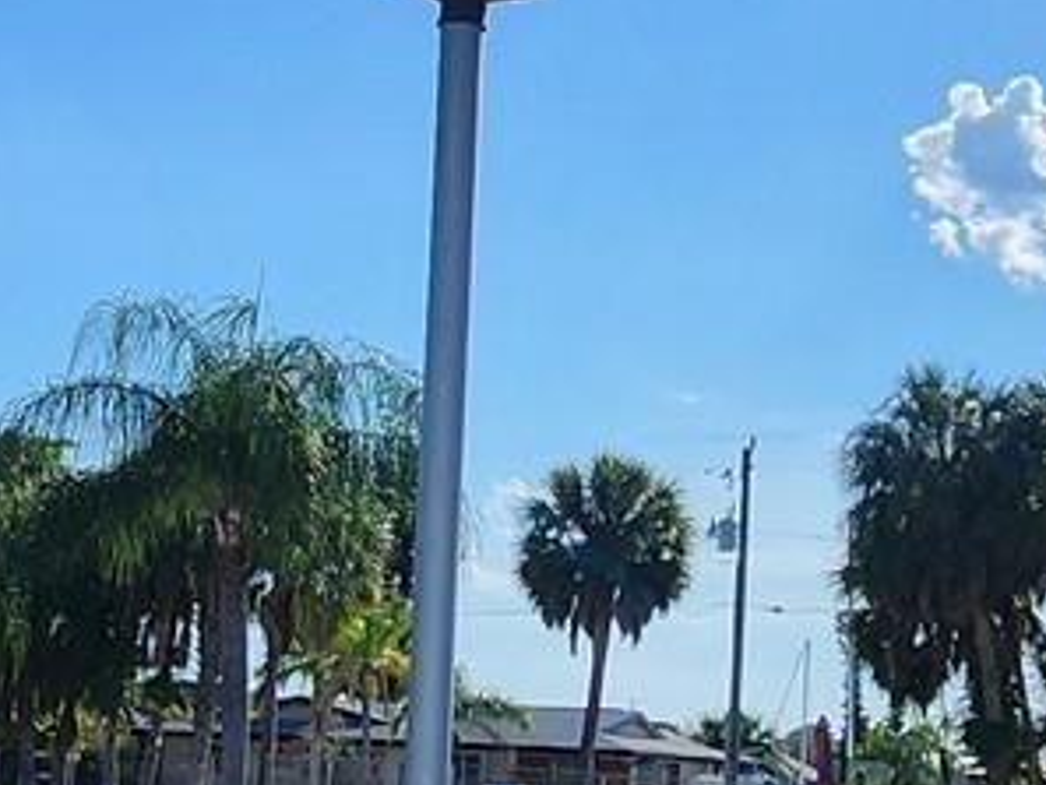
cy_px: 398
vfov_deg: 21.0
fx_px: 2116
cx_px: 704
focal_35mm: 70
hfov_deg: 27.6
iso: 50
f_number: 2.2
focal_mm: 2.2
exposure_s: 1/5002
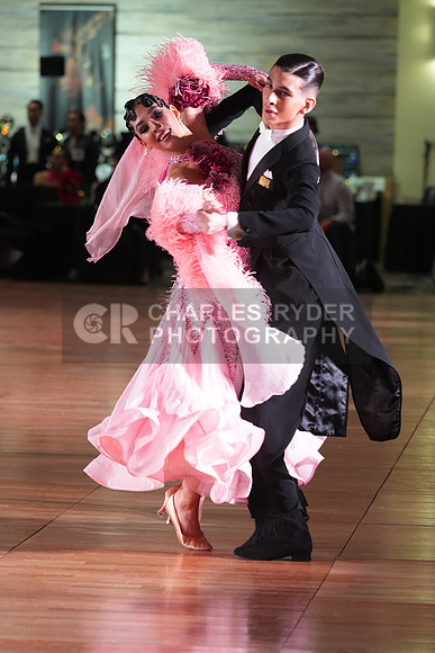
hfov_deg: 7.1
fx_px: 3496
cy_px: 326
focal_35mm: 193
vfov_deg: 10.7
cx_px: 218
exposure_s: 1/200
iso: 4000
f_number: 5
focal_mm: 193
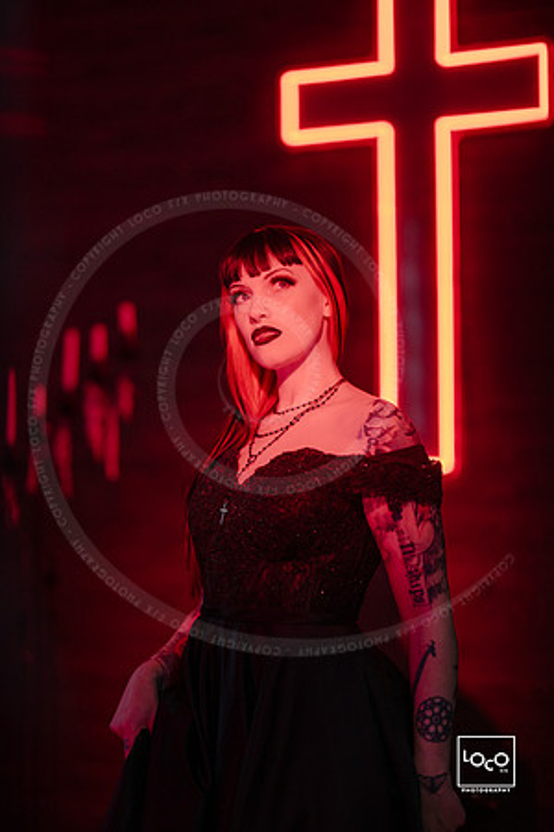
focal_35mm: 85
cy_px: 416
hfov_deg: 16.1
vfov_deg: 23.9
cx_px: 277
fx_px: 1962
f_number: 1.2
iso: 320
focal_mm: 85
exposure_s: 1/320
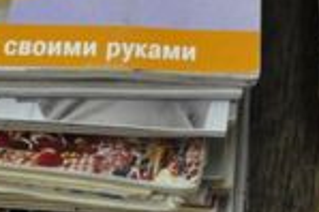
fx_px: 1505
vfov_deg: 7.7
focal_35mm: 170
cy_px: -238
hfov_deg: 12.0
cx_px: 278
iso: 3200
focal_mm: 24
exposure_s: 1/200
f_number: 7.1
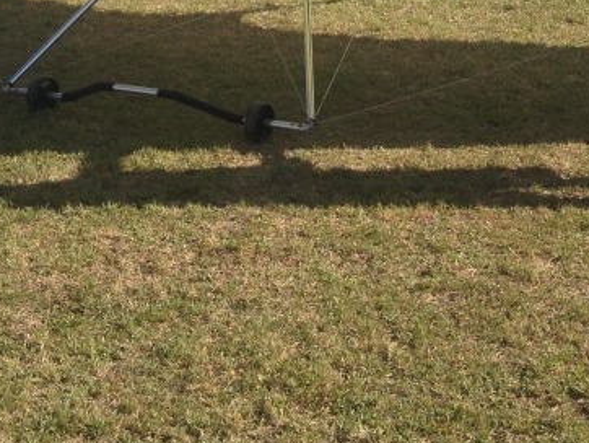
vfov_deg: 14.3
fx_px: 1686
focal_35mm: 99
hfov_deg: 19.8
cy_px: -147
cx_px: 390
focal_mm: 4.28
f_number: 2.4
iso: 50
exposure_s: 1/1255
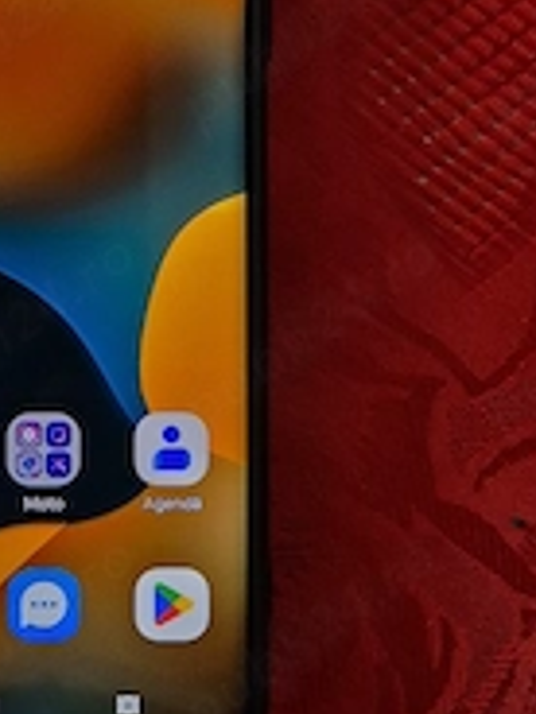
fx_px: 1032
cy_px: 78
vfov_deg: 36.0
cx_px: 85
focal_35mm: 50
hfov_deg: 28.3
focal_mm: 5.4
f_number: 1.8
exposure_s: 1/100
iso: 250
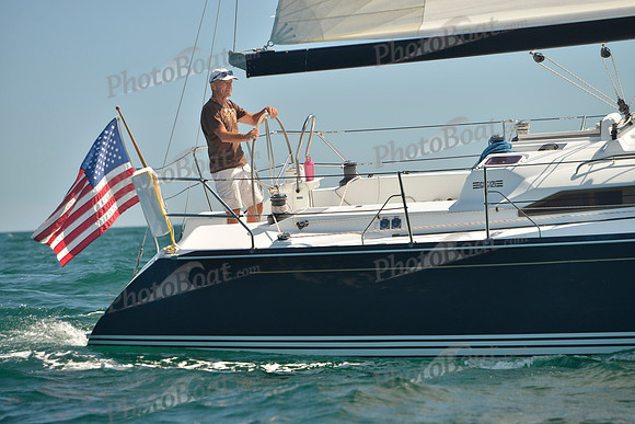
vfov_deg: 8.3
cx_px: 318
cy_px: 212
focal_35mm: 165
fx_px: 2911
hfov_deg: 12.4
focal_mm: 165
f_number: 5.6
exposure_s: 1/640
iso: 280
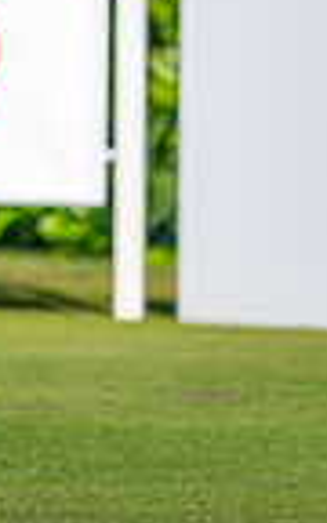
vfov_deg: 1.7
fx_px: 17610
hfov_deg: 1.1
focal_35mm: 1235
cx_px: -683
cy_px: -107
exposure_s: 1/4000
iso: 200
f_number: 5
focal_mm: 300
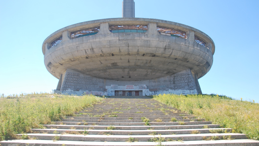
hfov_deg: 66.1
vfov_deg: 40.1
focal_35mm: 29
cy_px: 60
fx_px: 199
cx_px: 129
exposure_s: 1/160
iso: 100
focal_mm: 18
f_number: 6.3
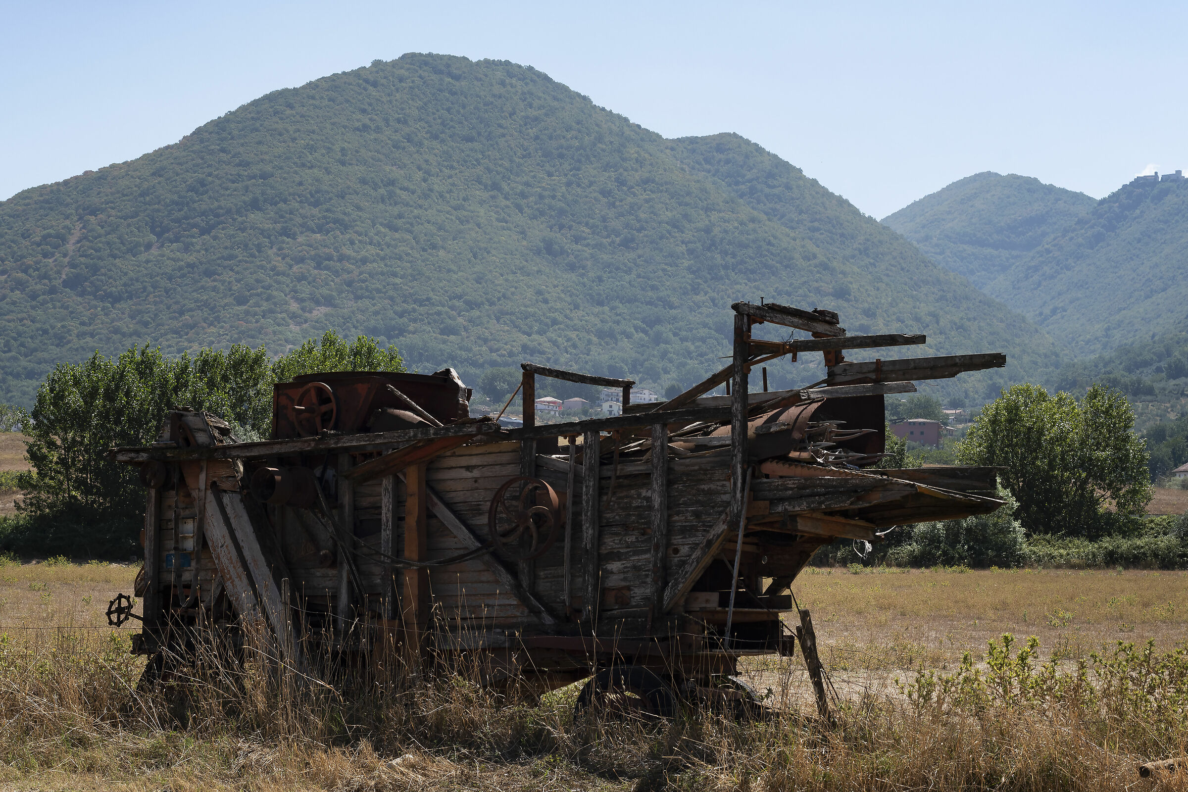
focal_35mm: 75
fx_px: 2475
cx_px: 594
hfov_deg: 27.0
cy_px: 396
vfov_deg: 18.2
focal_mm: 50
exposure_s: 1/200
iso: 100
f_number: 11
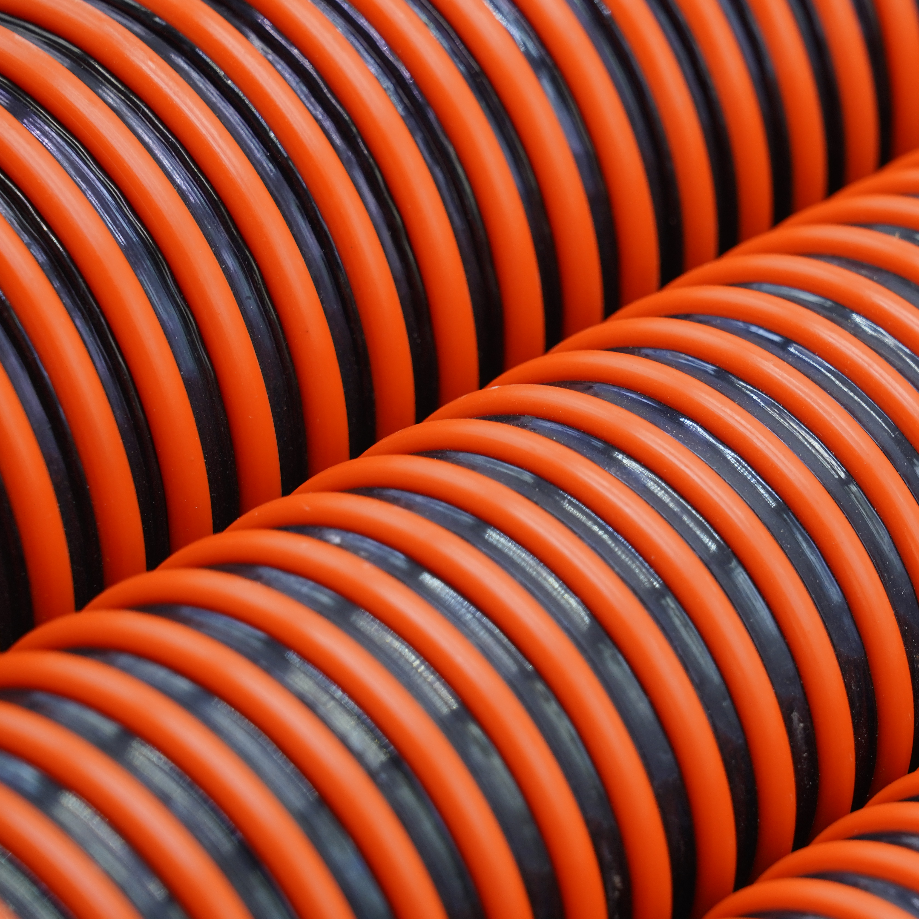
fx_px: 4025
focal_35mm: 134
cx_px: 678
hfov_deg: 13.0
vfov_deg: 13.0
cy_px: 460
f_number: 7.1
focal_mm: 105
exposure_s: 1/100
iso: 640
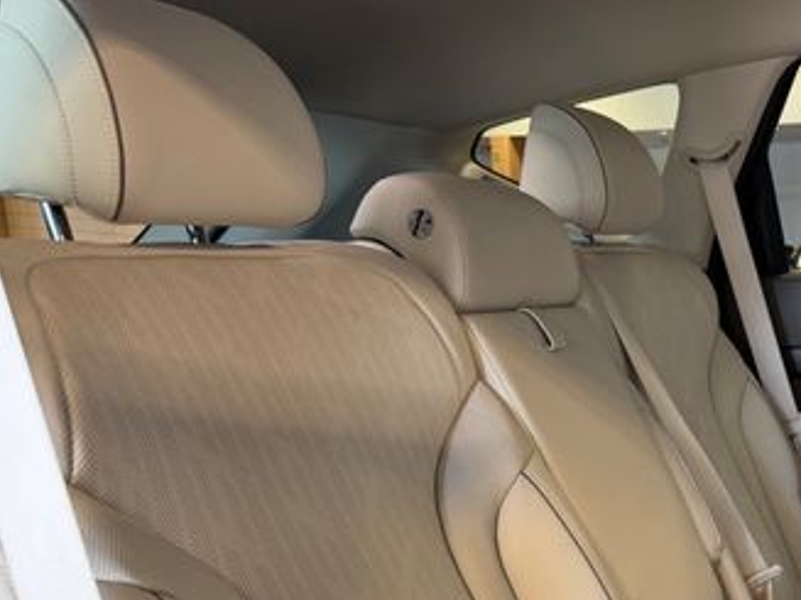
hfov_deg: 37.4
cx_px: 745
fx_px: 1087
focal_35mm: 47
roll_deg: +0.3
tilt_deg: -12.7
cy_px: 509
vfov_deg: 29.9
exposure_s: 1/60
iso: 160
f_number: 1.78
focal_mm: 6.76
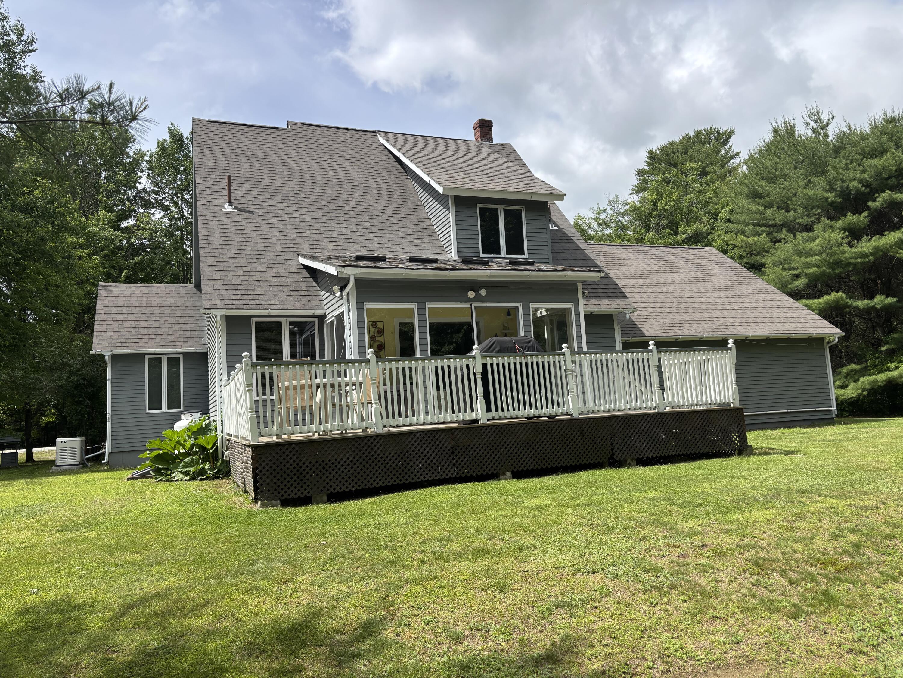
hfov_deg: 67.3
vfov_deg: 53.1
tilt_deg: +5.6
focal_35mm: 26
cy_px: 339
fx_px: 678
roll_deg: +3.8
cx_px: 452
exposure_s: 1/2710
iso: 50
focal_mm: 5.96
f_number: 1.6
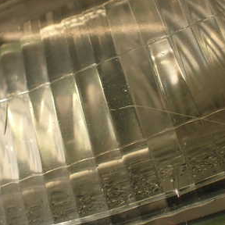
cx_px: 120
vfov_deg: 29.0
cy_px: 127
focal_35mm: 59
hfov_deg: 29.1
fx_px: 434
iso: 100
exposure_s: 1/60
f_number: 3.2
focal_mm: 5.79
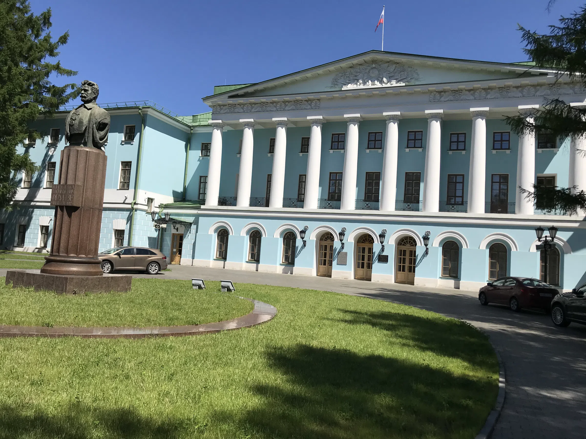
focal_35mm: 28
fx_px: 474
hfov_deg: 63.4
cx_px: 293
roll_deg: -3.6
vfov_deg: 49.7
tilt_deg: +6.4
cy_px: 220
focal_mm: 3.99
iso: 20
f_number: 1.8
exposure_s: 1/3300
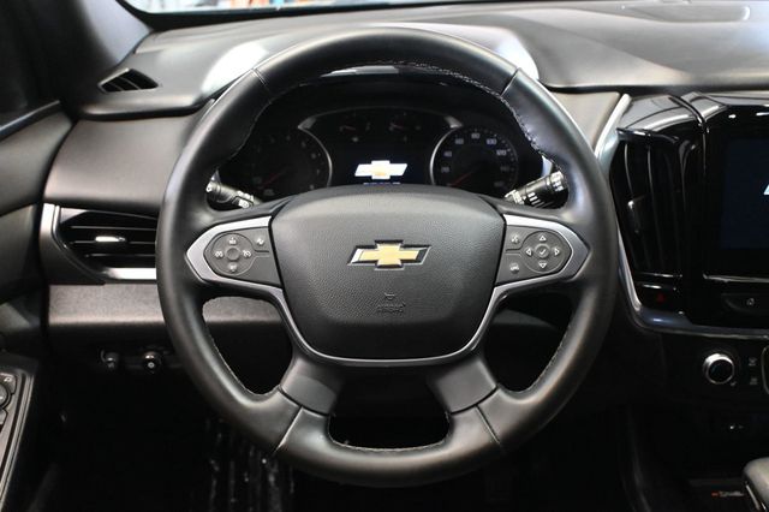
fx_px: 849
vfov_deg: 33.6
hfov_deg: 48.7
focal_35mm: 40
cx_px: 384
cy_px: 256
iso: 5600
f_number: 4.5
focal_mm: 26.5
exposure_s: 1/60
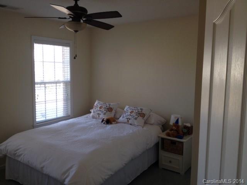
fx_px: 250
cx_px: 124
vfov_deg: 40.7
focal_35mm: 35
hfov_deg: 52.6
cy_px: 92
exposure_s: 1/60
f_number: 2.4
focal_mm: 4.28
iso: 50
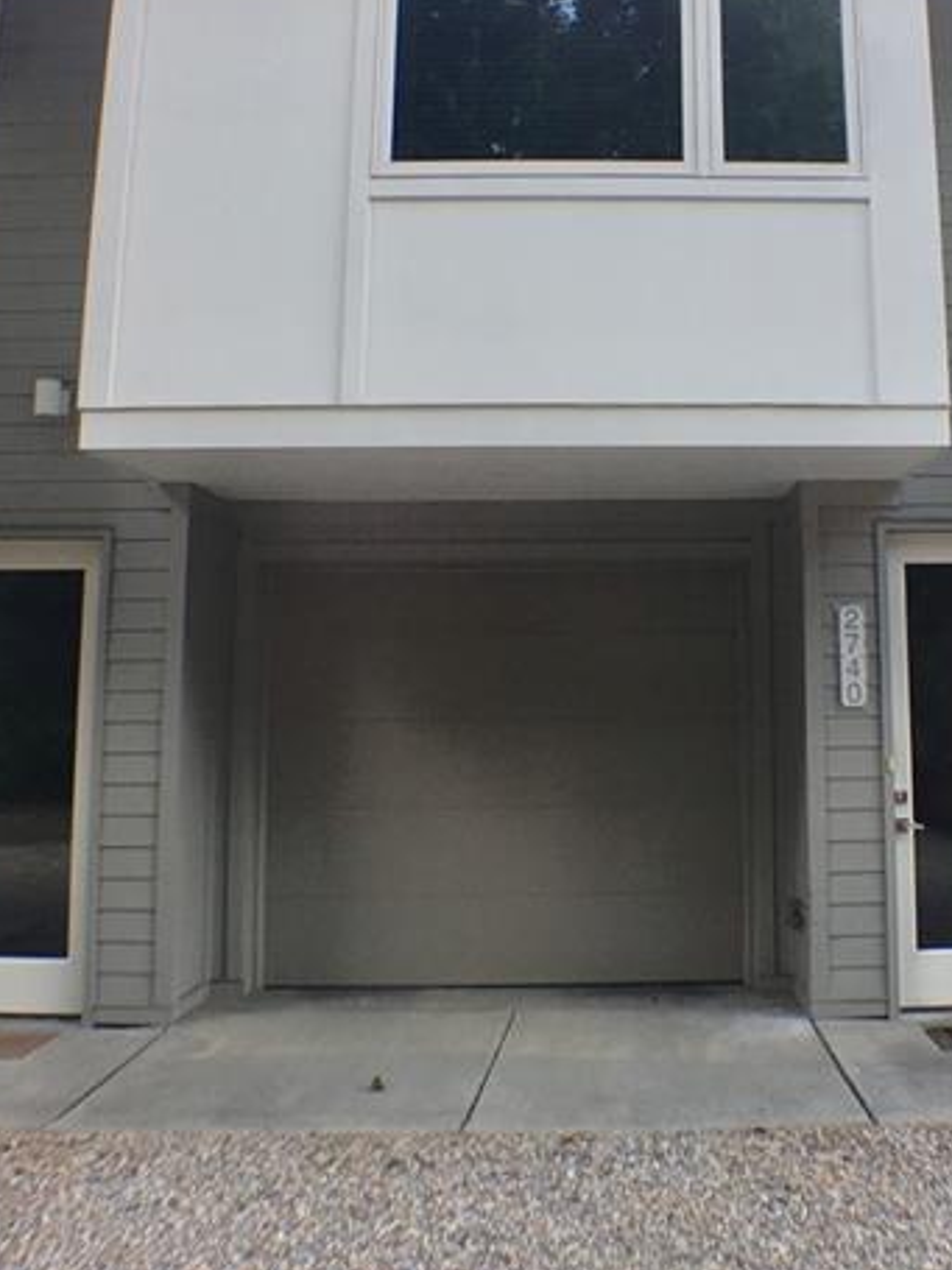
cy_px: 505
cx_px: 639
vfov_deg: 38.8
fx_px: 1798
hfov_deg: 29.4
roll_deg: +0.2
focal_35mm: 49
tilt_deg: +8.6
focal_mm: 4.15
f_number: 2.2
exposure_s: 1/327
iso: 25
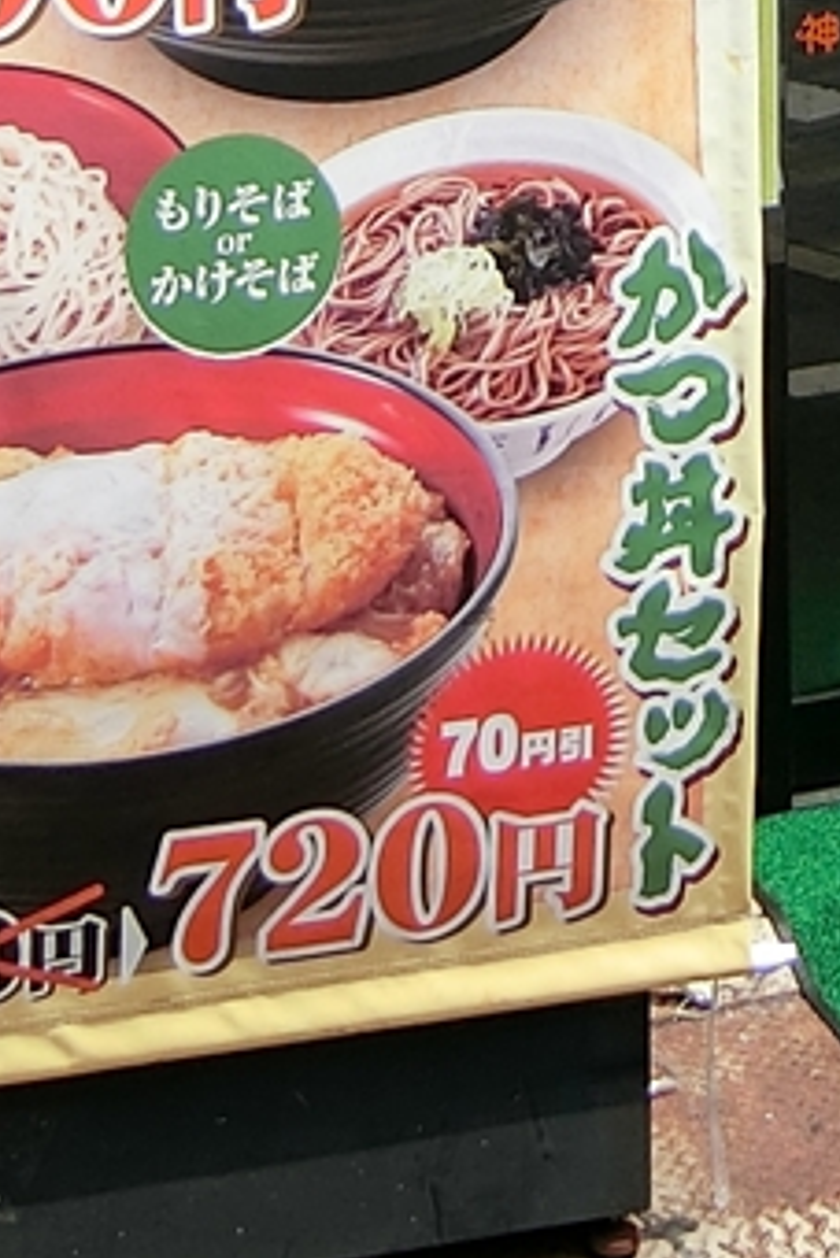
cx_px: 910
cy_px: -729
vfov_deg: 18.8
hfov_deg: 14.4
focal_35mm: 93
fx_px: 3251
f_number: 6.9
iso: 80
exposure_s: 1/200
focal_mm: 4.06
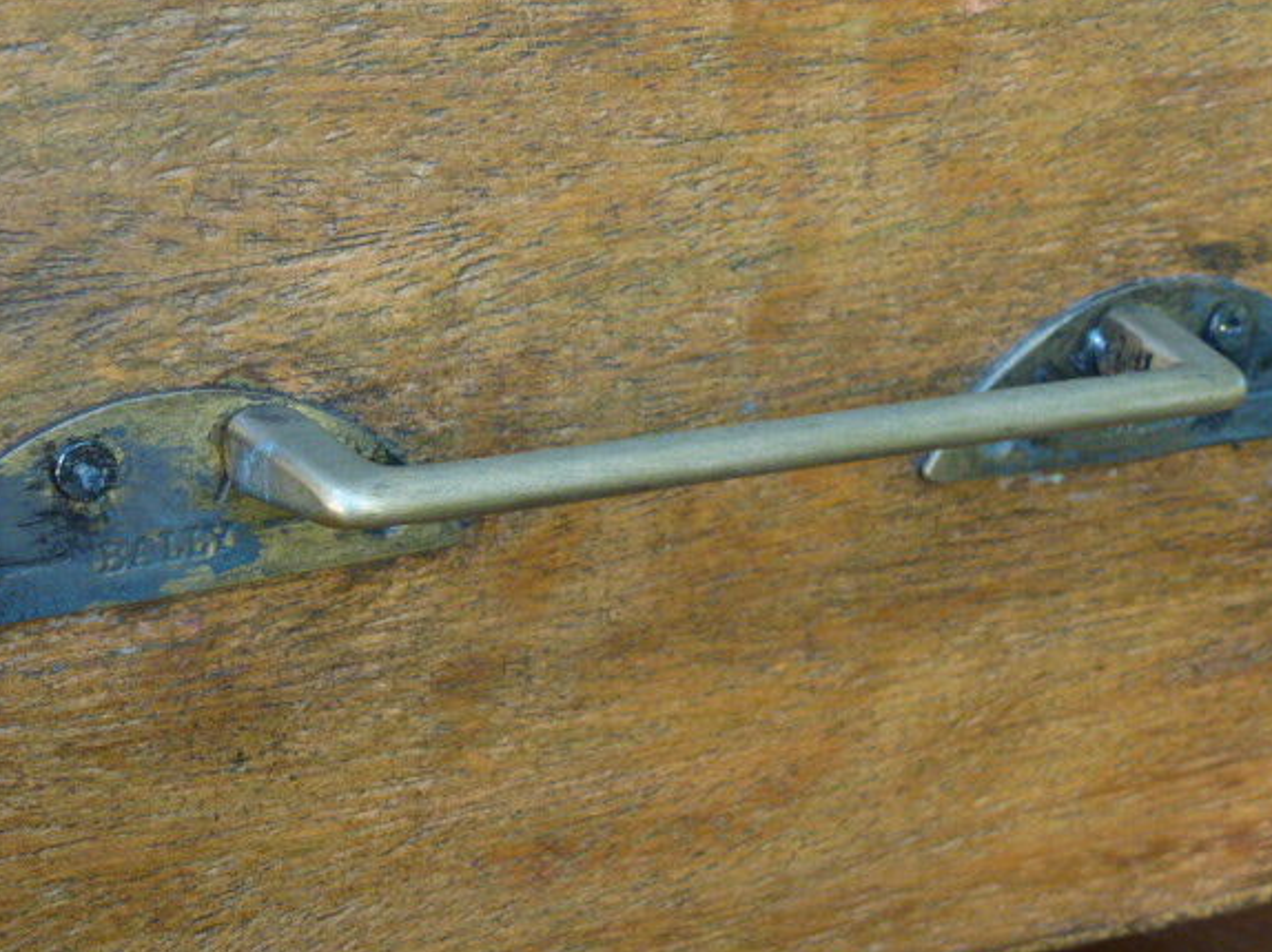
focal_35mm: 77
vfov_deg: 19.1
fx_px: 2828
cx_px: 585
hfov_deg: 25.3
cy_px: 480
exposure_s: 1/80
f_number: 4.6
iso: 400
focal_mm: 11.7
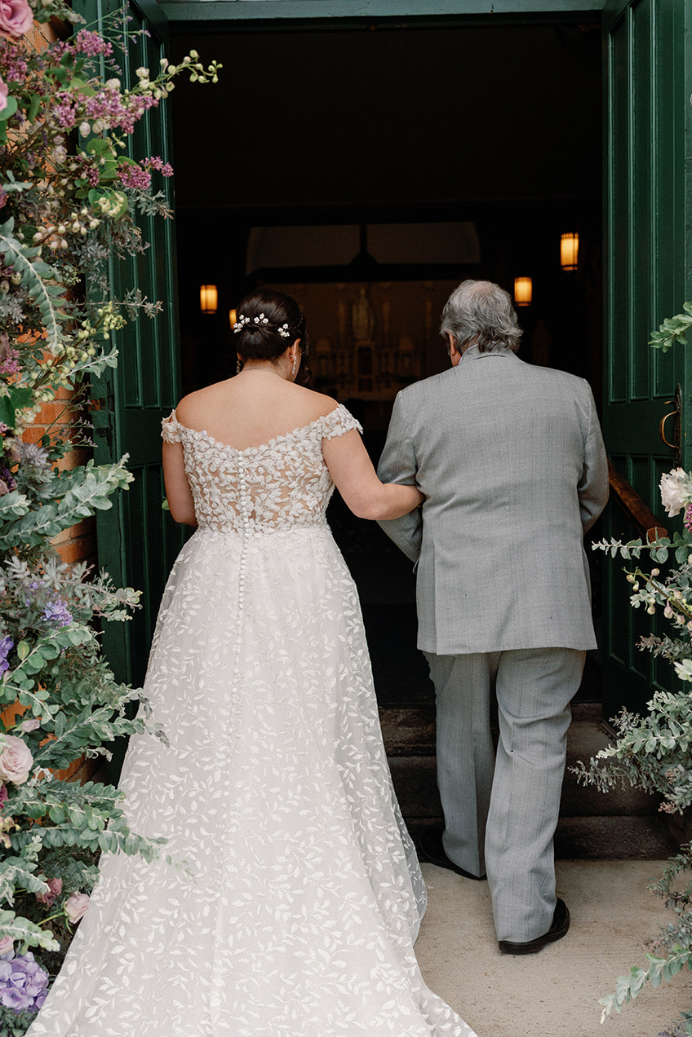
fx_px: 1124
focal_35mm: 39
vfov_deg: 49.6
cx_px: 338
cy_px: 510
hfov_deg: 34.2
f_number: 2.8
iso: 160
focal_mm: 31
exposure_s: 1/1000
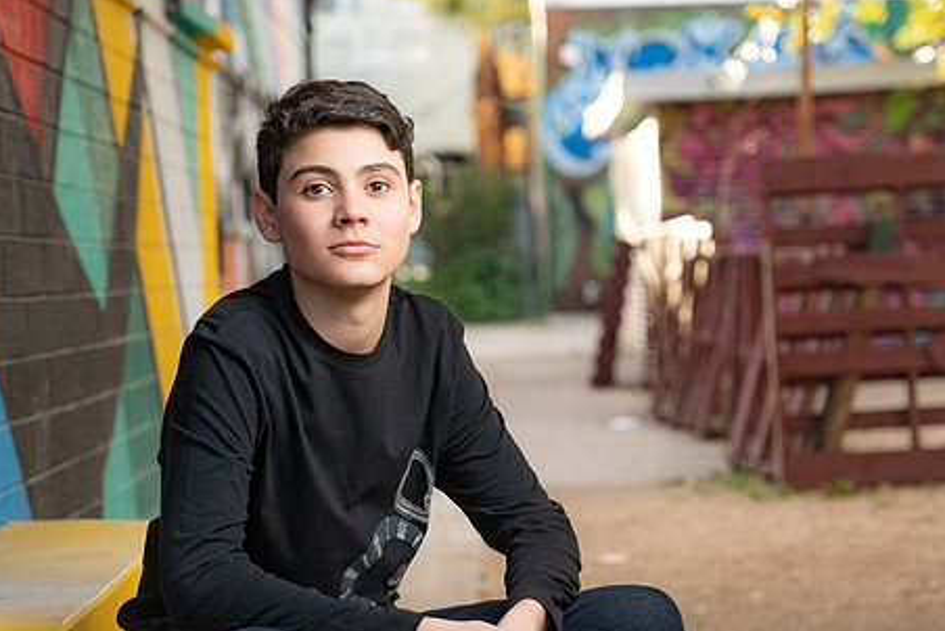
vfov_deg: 13.7
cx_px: 518
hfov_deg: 20.4
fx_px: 2627
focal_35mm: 100
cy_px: 383
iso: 250
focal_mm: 78
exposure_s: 1/250
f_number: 4
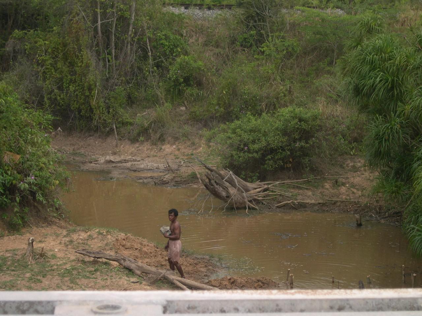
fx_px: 1061
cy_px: 158
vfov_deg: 17.0
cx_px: 211
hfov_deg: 22.5
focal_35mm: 87
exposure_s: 1/500
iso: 100
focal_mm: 18.4
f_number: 4.4
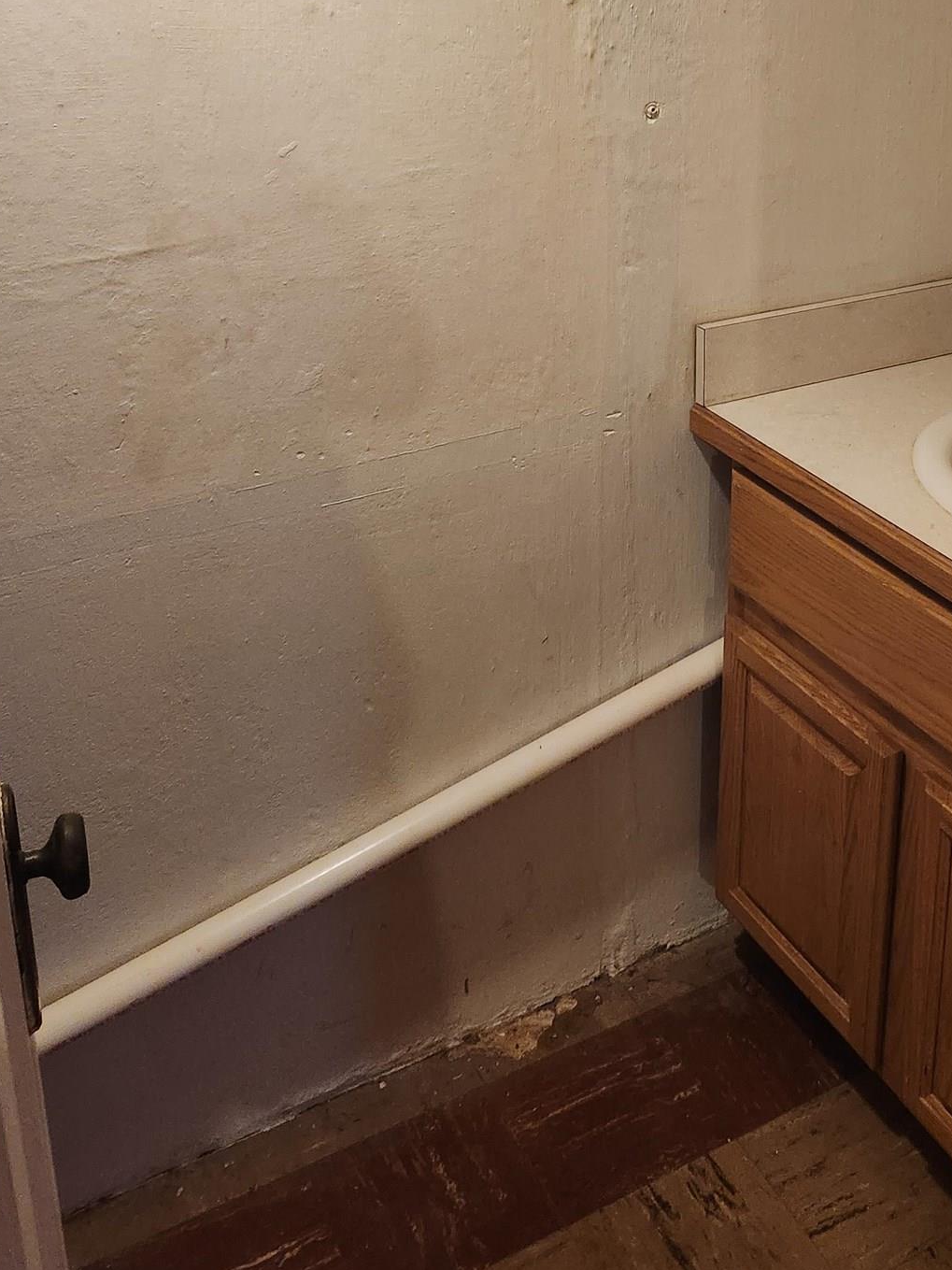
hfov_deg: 35.8
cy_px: 309
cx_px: 734
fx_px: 1430
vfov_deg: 46.1
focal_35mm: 39
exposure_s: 1/120
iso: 500
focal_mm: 5.4
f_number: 1.8
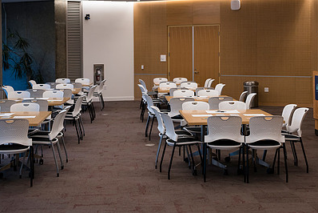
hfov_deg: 30.0
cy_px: 65
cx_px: 176
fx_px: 592
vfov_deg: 20.3
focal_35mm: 67
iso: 400
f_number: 3.5
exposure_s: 1/200
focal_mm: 46
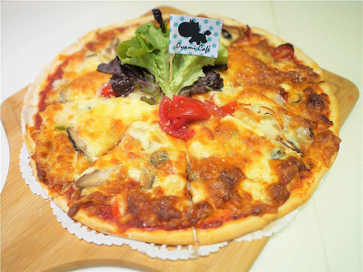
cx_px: 182
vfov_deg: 46.8
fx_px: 315
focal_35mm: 30
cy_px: 136
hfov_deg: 60.0
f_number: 1.8
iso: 200
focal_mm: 15
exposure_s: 1/125
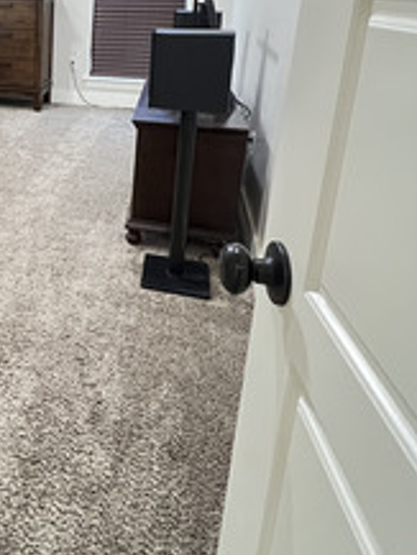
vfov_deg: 55.9
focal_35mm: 30
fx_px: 481
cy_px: 115
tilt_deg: -14.5
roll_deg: -0.9
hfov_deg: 40.8
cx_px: -1
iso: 1000
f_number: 1.8
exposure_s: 1/40
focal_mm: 1.57
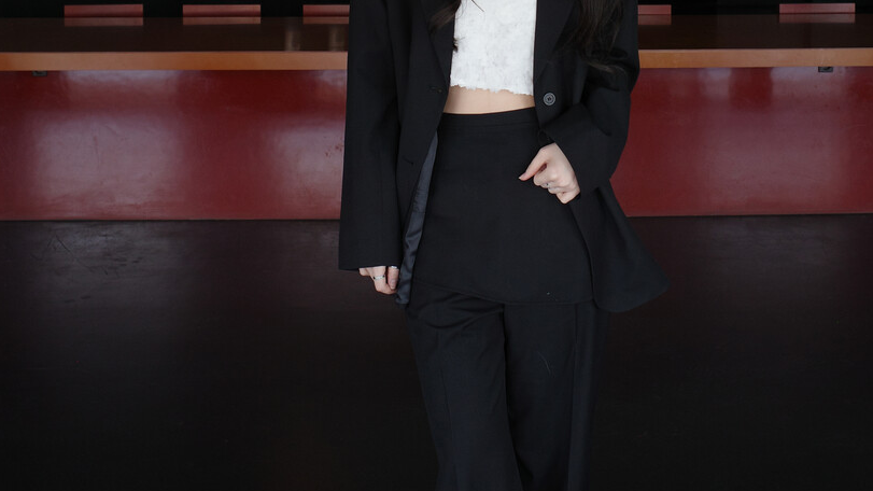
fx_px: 1412
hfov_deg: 34.3
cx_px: 471
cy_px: -93
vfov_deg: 18.7
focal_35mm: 61
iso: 200
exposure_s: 1/60
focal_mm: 18.3
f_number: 3.5
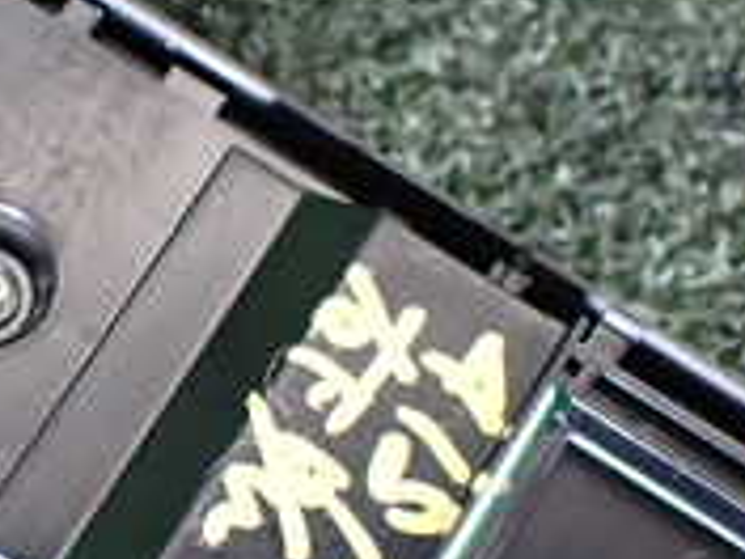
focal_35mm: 102
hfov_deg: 18.9
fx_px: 2195
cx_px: 47
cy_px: 280
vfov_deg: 14.5
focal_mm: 5.4
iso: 800
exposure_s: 1/100
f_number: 2.3
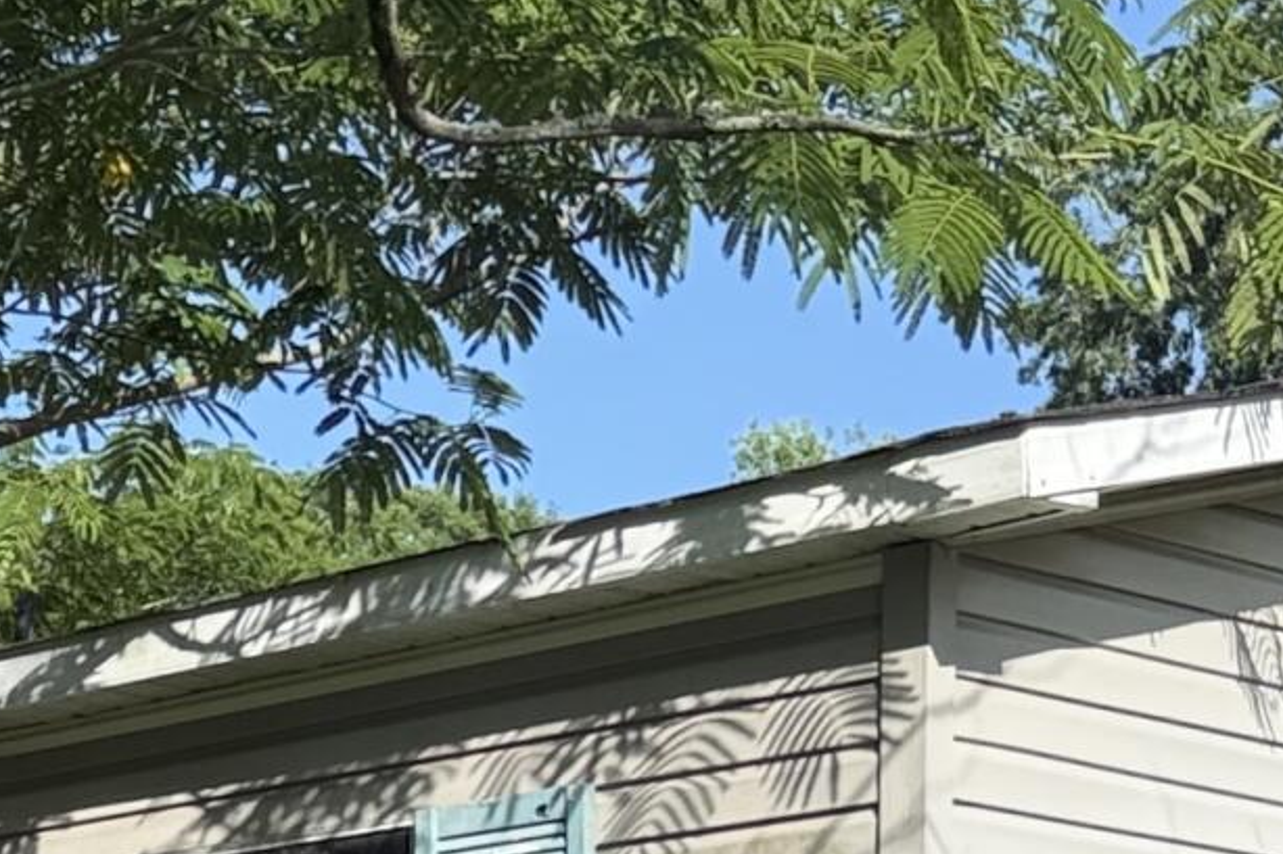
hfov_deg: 15.7
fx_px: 4347
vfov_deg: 10.6
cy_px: 1505
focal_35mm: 122
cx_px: -543
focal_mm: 6.76
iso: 80
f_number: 1.78
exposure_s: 1/2000
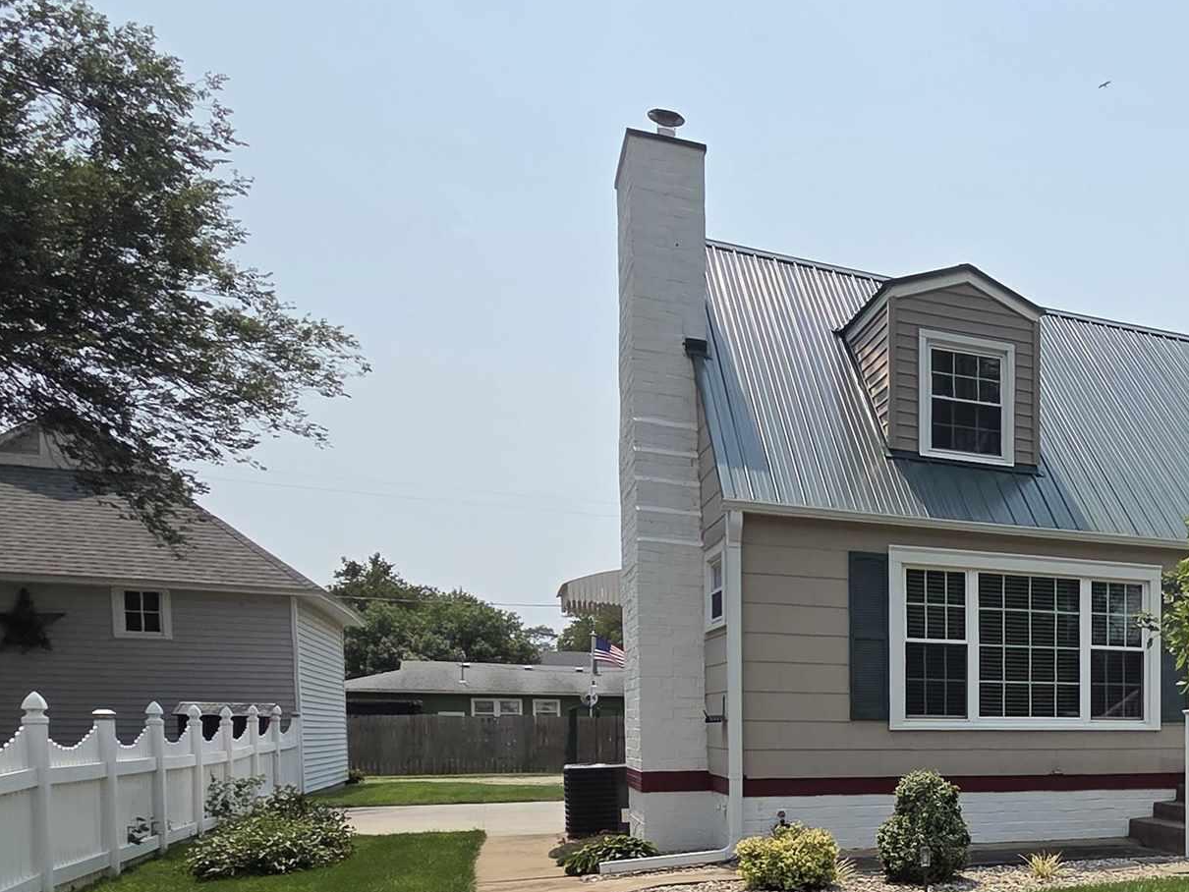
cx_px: 1240
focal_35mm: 33
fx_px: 1134
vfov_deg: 40.2
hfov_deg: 45.0
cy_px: 781
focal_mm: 2.2
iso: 50
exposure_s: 1/3618
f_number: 2.2
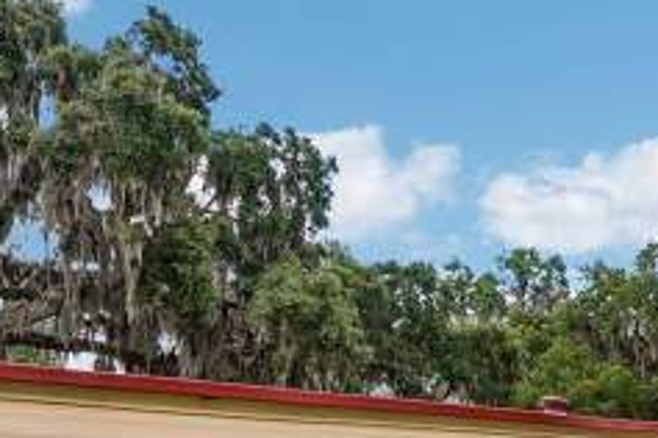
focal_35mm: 64
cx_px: 389
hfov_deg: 31.3
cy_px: 539
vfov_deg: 19.8
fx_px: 1170
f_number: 20
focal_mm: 19
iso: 125
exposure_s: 1/30
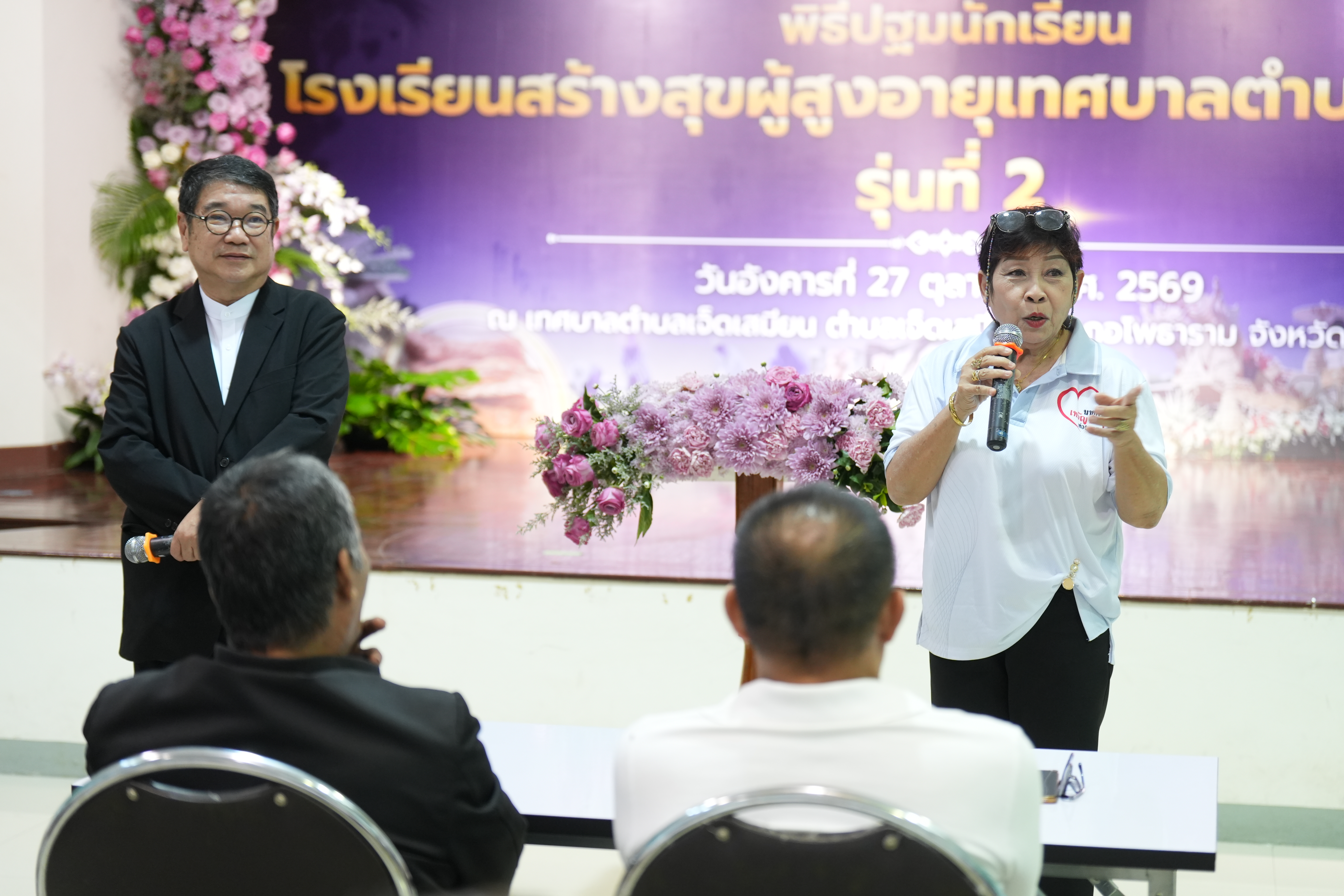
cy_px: 448
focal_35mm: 70
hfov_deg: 28.8
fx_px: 2613
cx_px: 672
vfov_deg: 19.5
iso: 1600
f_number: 2.8
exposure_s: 1/160
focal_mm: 70
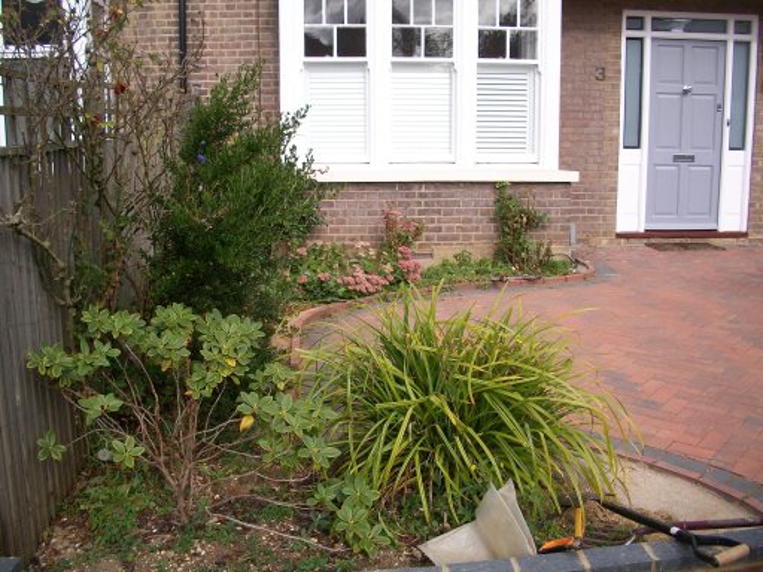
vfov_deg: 40.7
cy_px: 286
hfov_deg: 52.6
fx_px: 771
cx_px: 382
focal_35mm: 35
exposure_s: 1/400
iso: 80
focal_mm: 6.3
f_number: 3.1
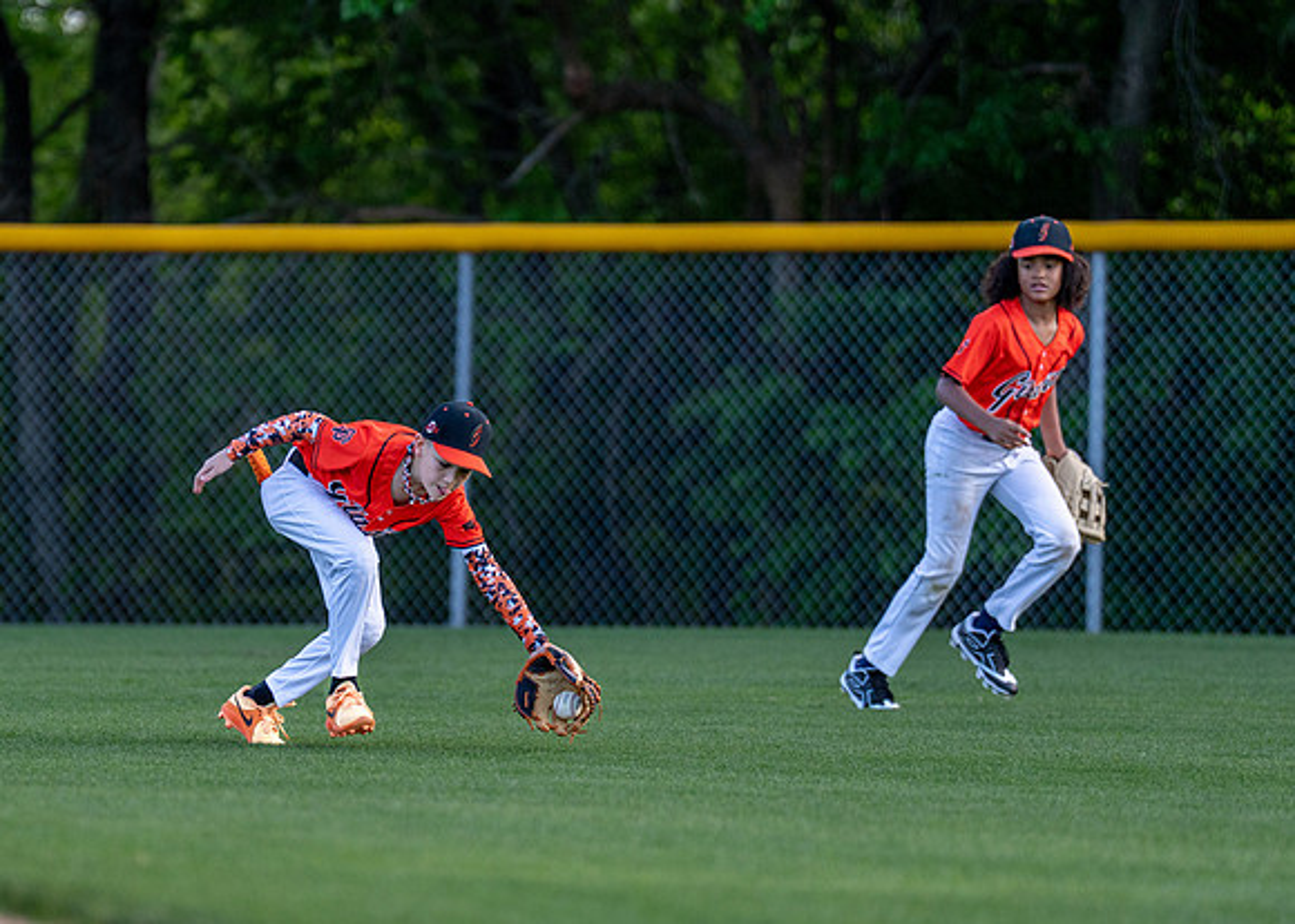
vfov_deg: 3.8
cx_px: 432
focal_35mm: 377
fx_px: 13844
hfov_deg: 5.4
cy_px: 462
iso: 250
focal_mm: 200
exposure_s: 1/1600
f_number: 2.8
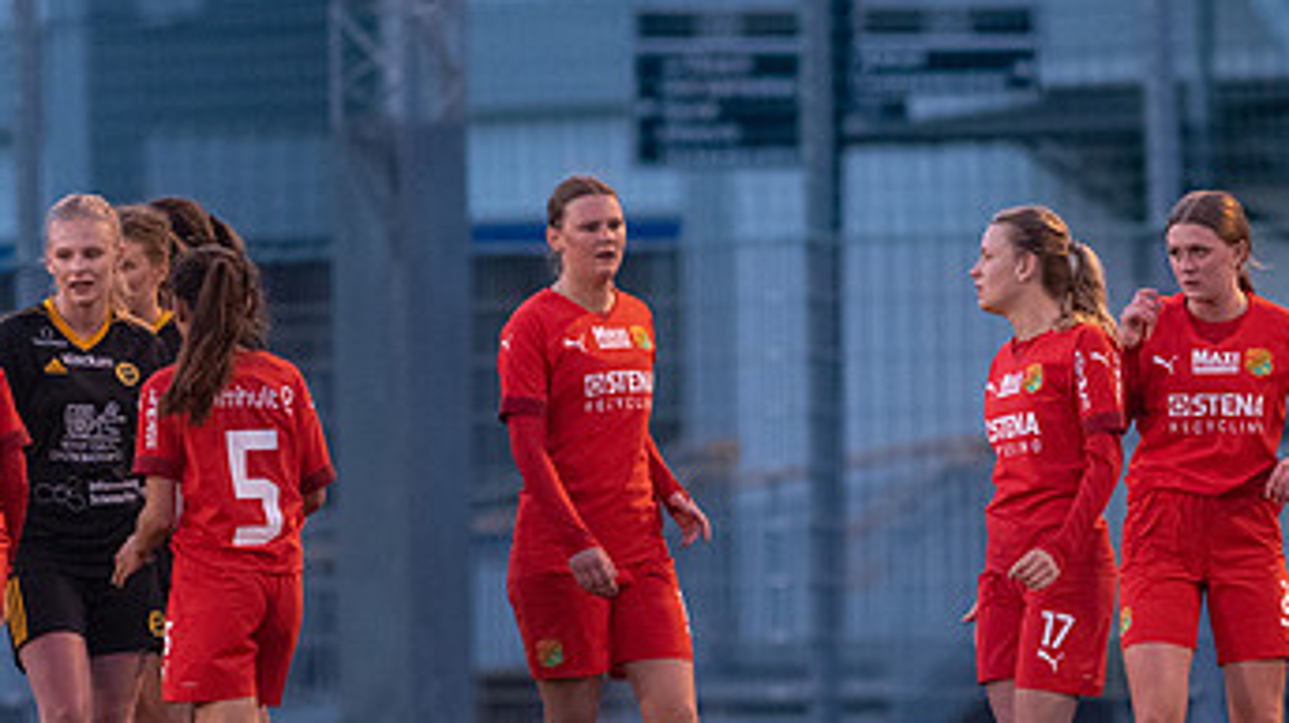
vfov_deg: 1.5
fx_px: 27805
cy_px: 499
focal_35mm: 814
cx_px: 1042
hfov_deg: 2.7
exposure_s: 1/800
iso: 4000
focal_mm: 300
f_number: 2.8
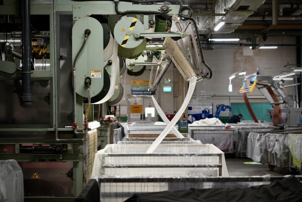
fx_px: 755
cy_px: 101
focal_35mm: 90
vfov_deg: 15.2
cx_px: 151
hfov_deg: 22.6
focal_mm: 90
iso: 1250
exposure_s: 1/100
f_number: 4
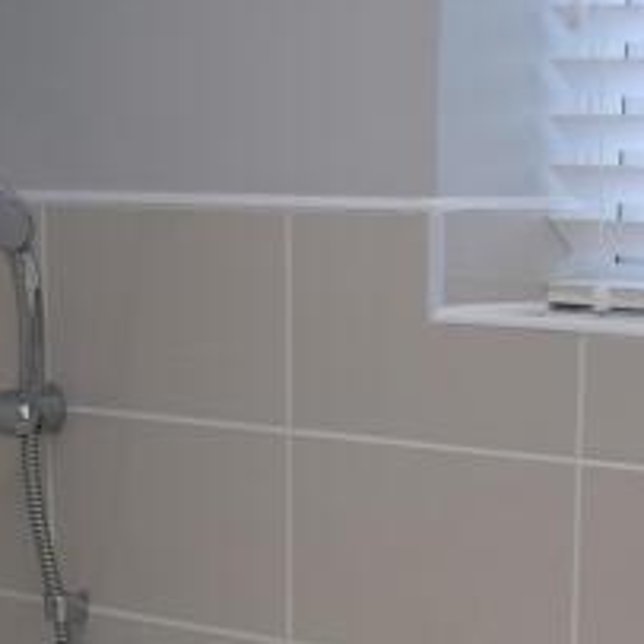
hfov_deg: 15.0
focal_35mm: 116
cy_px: 1020
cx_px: 346
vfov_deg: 13.9
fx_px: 2442
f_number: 4
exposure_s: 1/60
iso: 500
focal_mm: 18
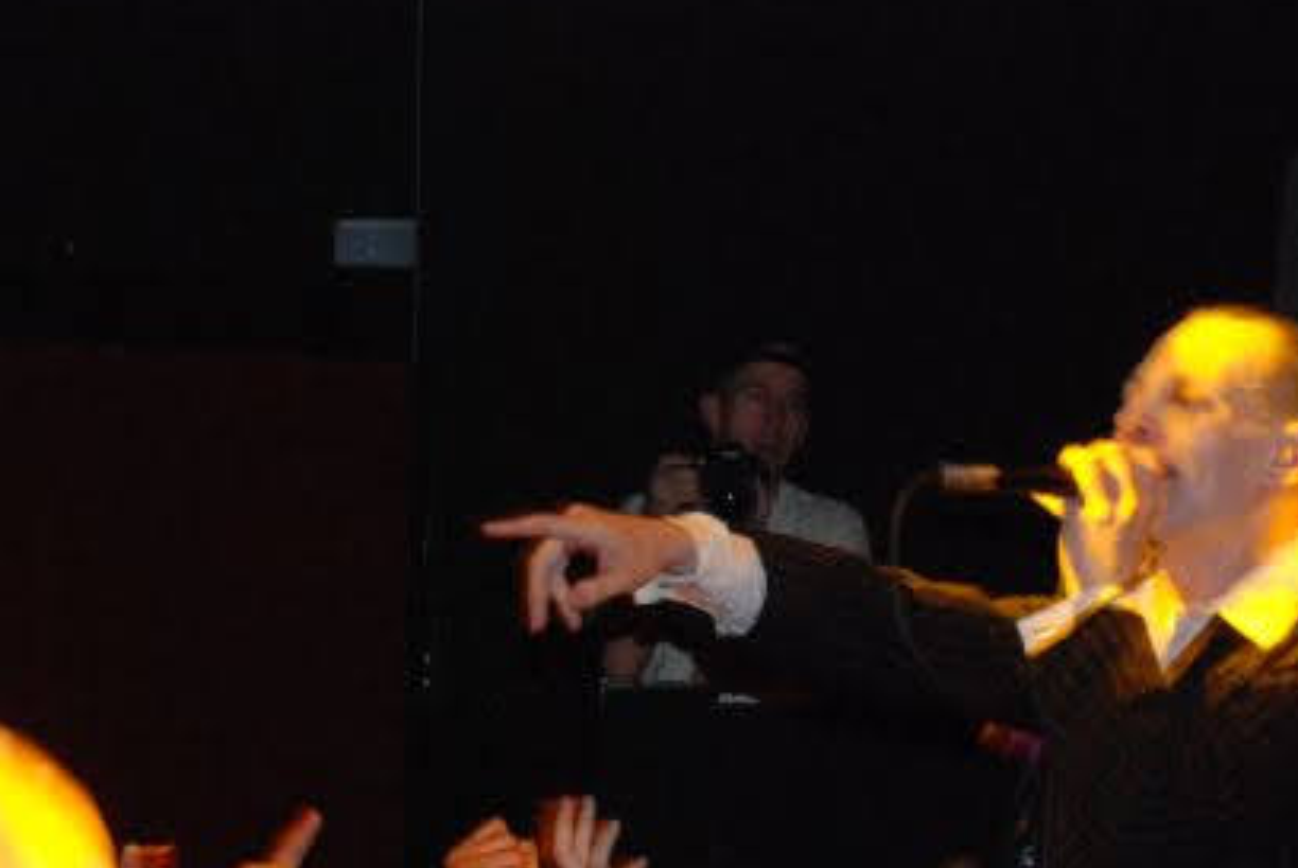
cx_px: 455
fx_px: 5522
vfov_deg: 9.0
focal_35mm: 153
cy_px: 755
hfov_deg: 13.4
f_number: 5.6
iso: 1000
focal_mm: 52
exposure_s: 1/10
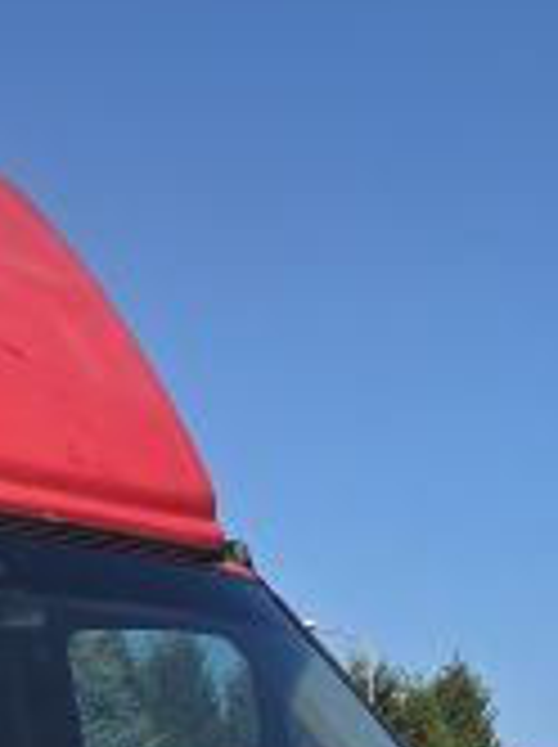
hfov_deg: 13.2
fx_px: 2392
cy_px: 1076
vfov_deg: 16.4
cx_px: 68
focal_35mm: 111
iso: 12
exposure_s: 1/1022
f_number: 1.7
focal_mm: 6.3
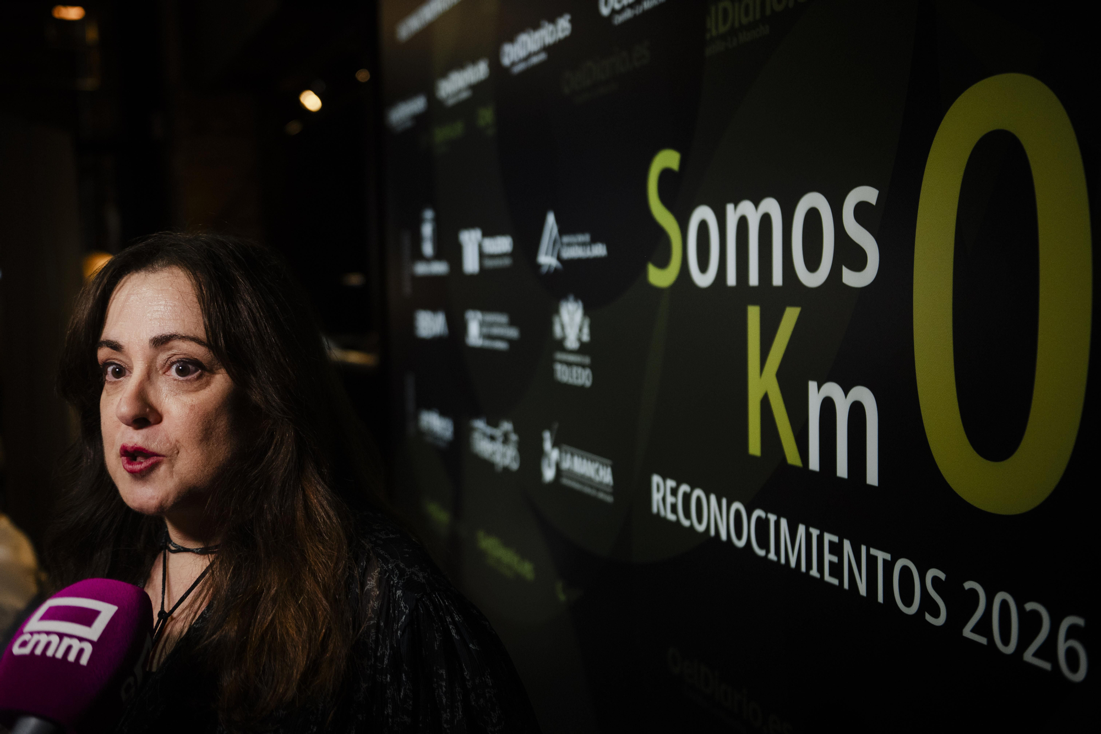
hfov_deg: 53.1
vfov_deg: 36.9
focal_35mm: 36
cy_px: 367
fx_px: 1101
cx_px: 550
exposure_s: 1/200
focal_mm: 36
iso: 2000
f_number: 2.8
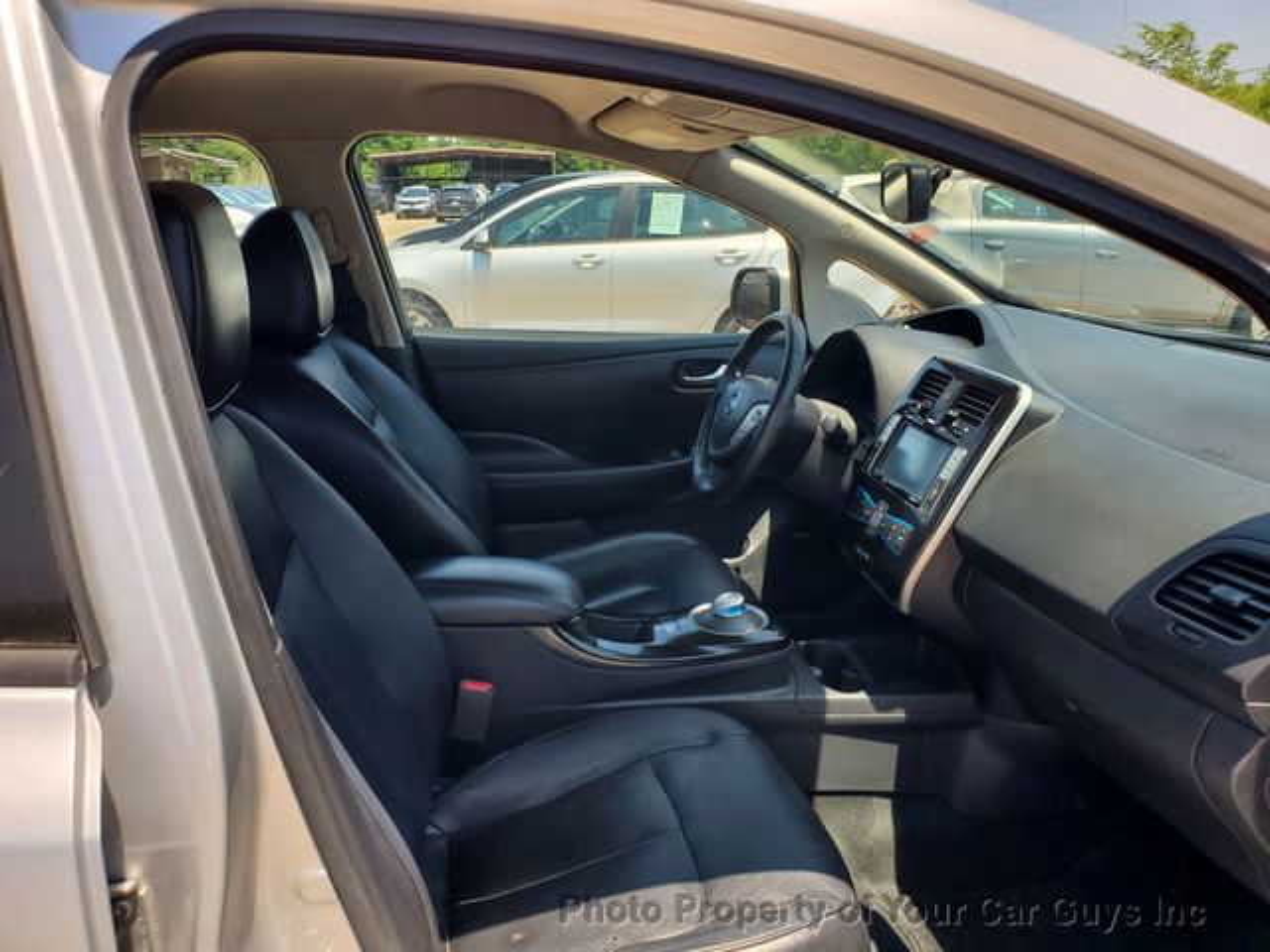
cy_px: 476
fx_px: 954
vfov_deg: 53.1
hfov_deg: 67.3
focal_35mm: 26
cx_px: 635
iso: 50
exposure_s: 1/697
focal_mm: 4.3
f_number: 2.4
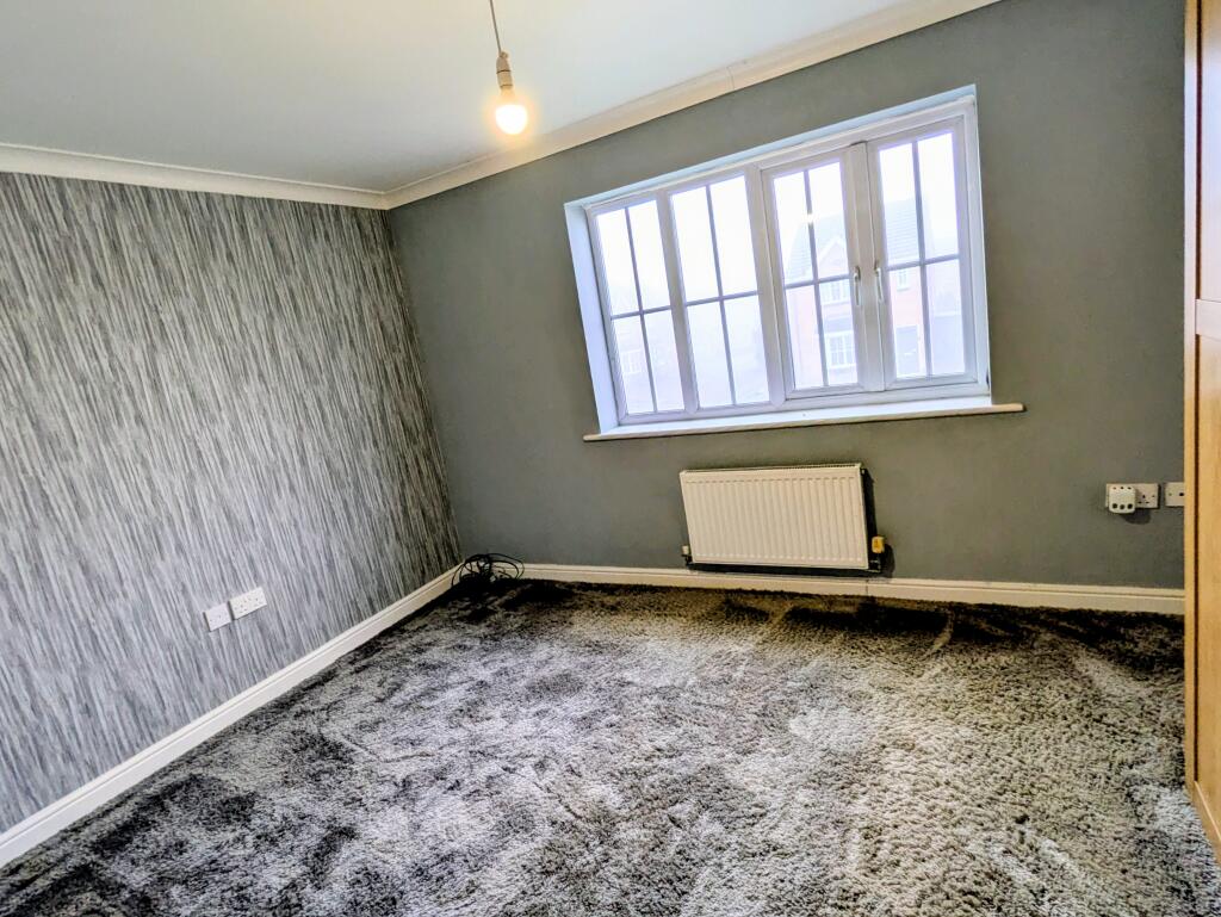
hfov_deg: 102.0
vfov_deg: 85.7
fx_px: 494
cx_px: 610
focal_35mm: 14
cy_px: 458
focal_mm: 1.83
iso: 98
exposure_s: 1/100
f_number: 2.2
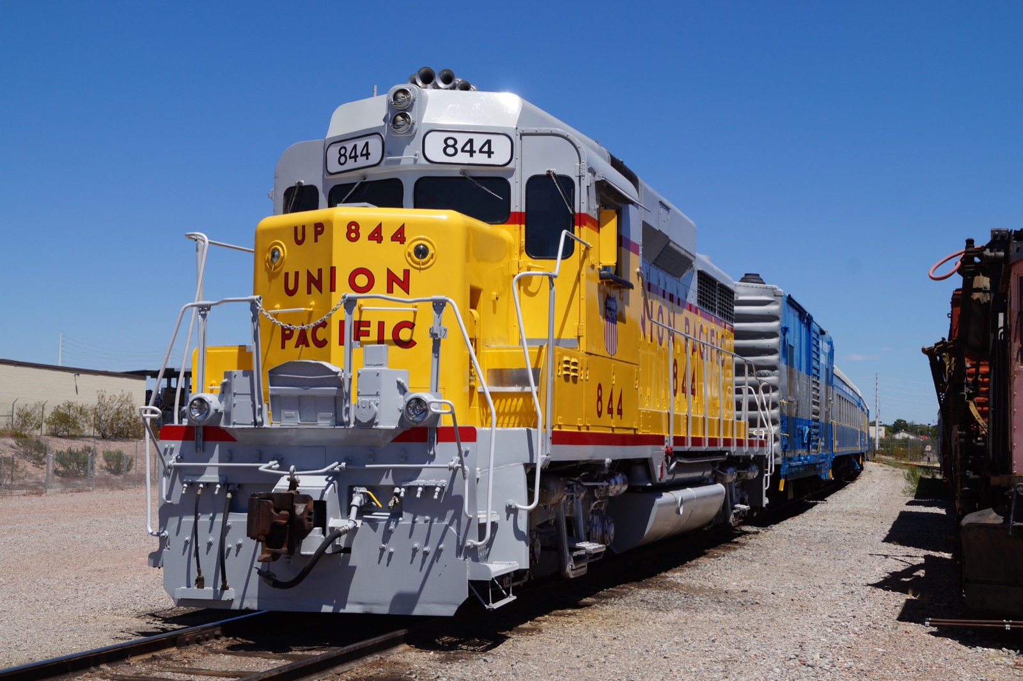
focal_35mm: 52
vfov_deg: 25.7
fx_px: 1491
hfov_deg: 37.9
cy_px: 340
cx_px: 512
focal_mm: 35
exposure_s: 1/250
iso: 100
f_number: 11
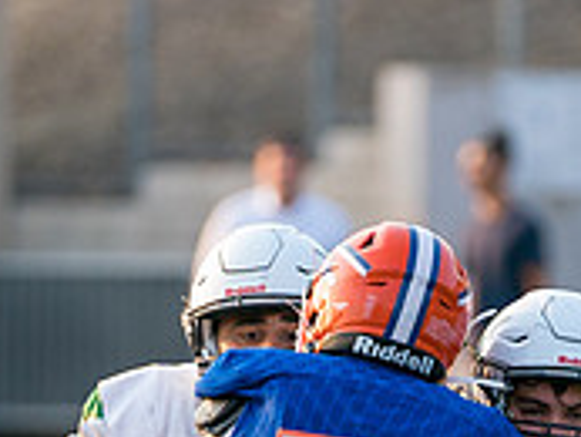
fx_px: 16897
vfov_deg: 1.5
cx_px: 419
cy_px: 497
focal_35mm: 1006
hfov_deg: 2.0
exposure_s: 1/1600
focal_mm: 200
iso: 500
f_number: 2.8
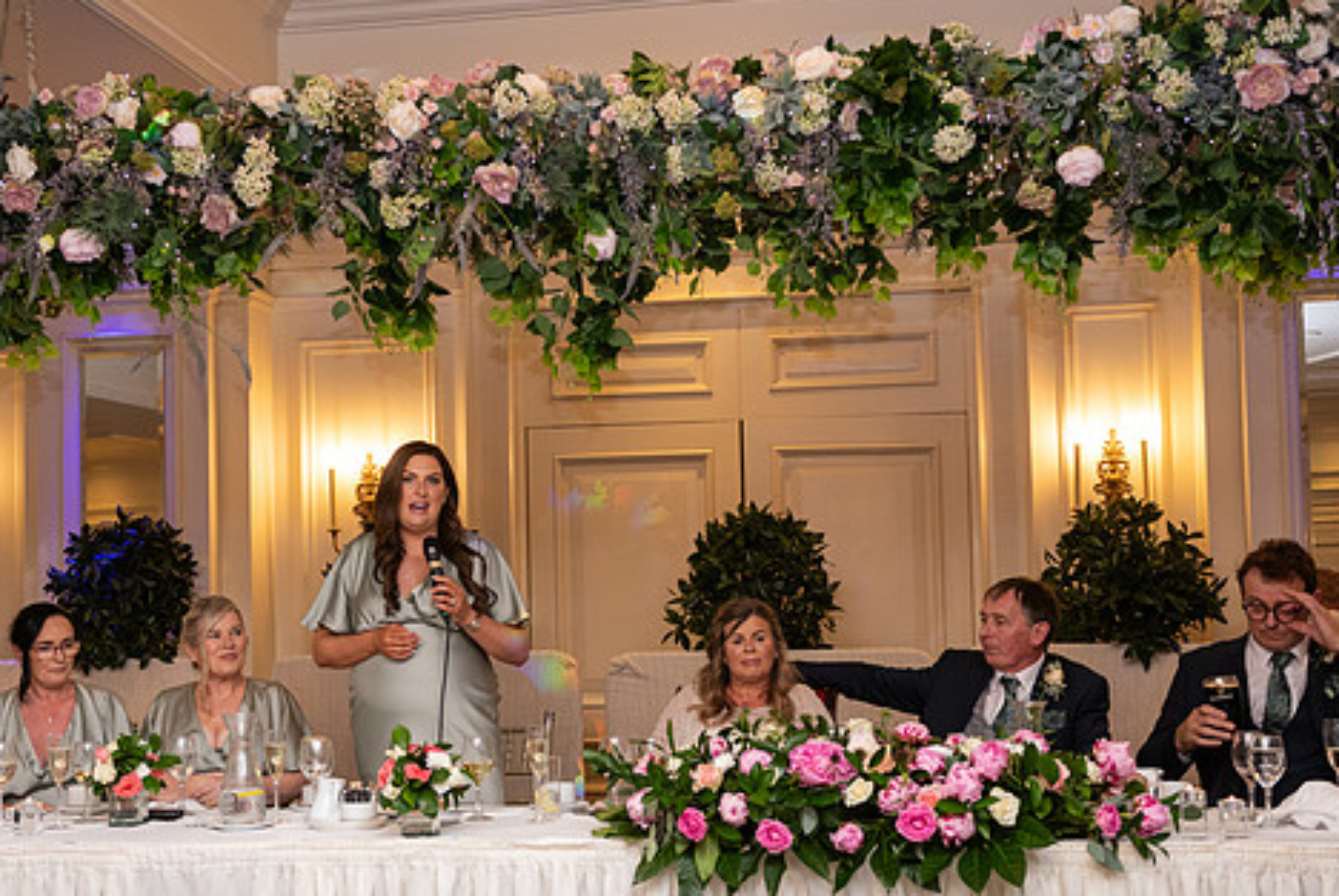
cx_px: 604
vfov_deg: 26.0
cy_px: 497
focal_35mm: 52
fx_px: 1936
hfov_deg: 38.1
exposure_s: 1/160
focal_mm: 42
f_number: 3.5
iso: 640
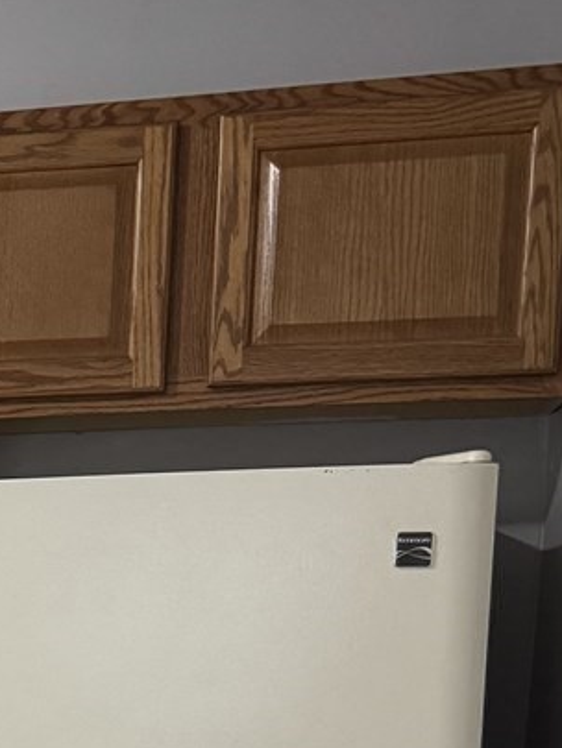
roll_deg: +0.1
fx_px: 1969
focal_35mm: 91
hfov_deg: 14.6
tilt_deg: -10.5
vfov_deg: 20.0
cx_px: -397
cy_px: 935
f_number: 1.78
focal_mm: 6.76
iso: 800
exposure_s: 1/40
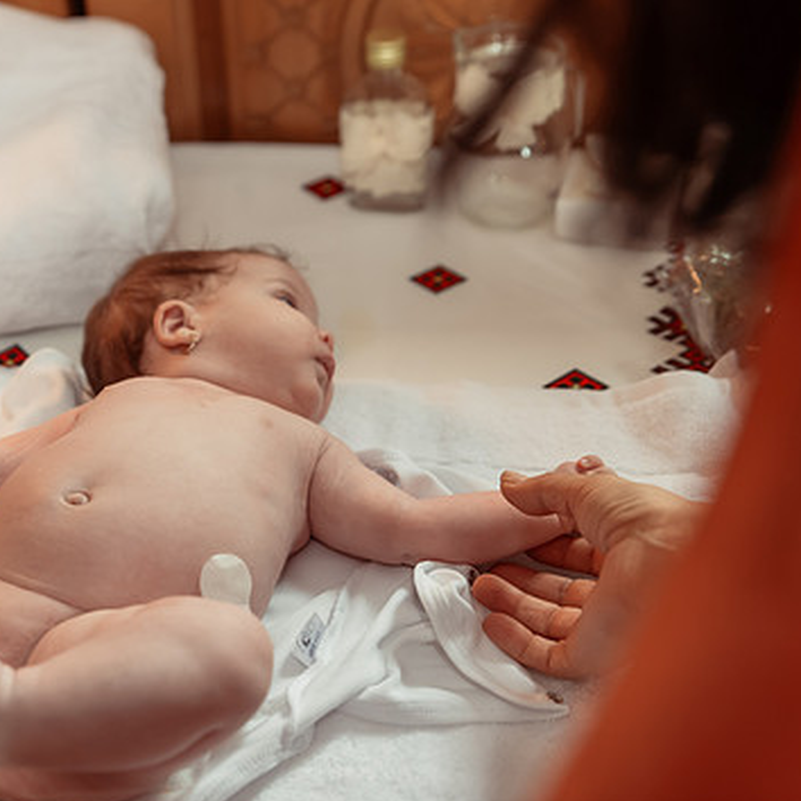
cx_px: 206
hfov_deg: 26.6
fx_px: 1675
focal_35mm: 64
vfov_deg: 26.9
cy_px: 398
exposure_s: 1/250
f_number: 3.5
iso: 2000
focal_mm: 46
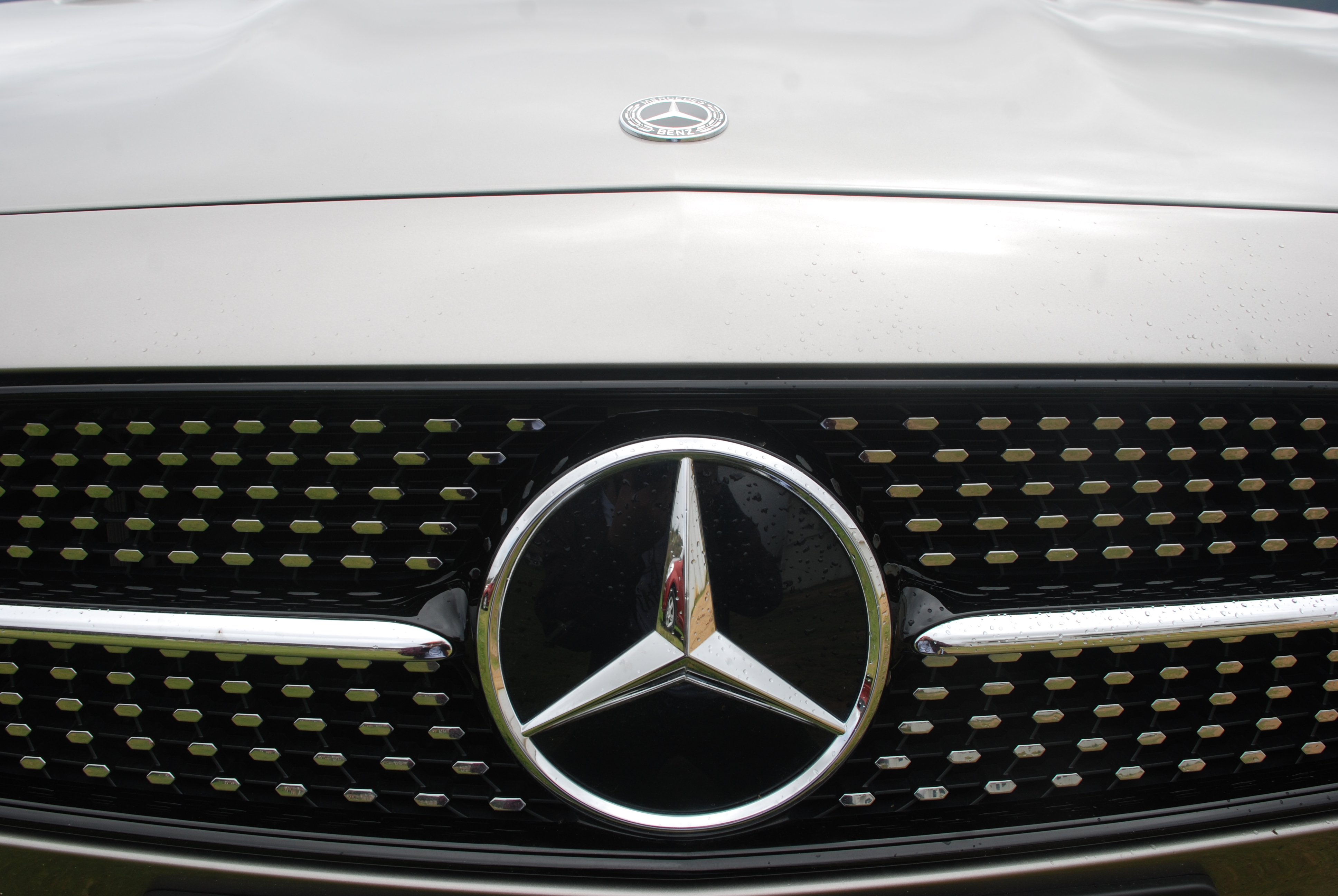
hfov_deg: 53.1
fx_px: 1340
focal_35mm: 36
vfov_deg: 37.0
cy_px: 448
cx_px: 669
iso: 100
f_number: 8
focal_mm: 24
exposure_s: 1/125
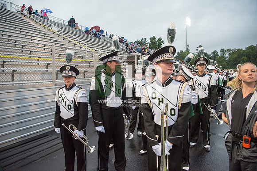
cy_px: 86
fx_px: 171
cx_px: 128
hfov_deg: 73.7
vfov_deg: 53.2
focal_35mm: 24
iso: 2000
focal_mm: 24
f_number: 3.2
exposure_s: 1/800
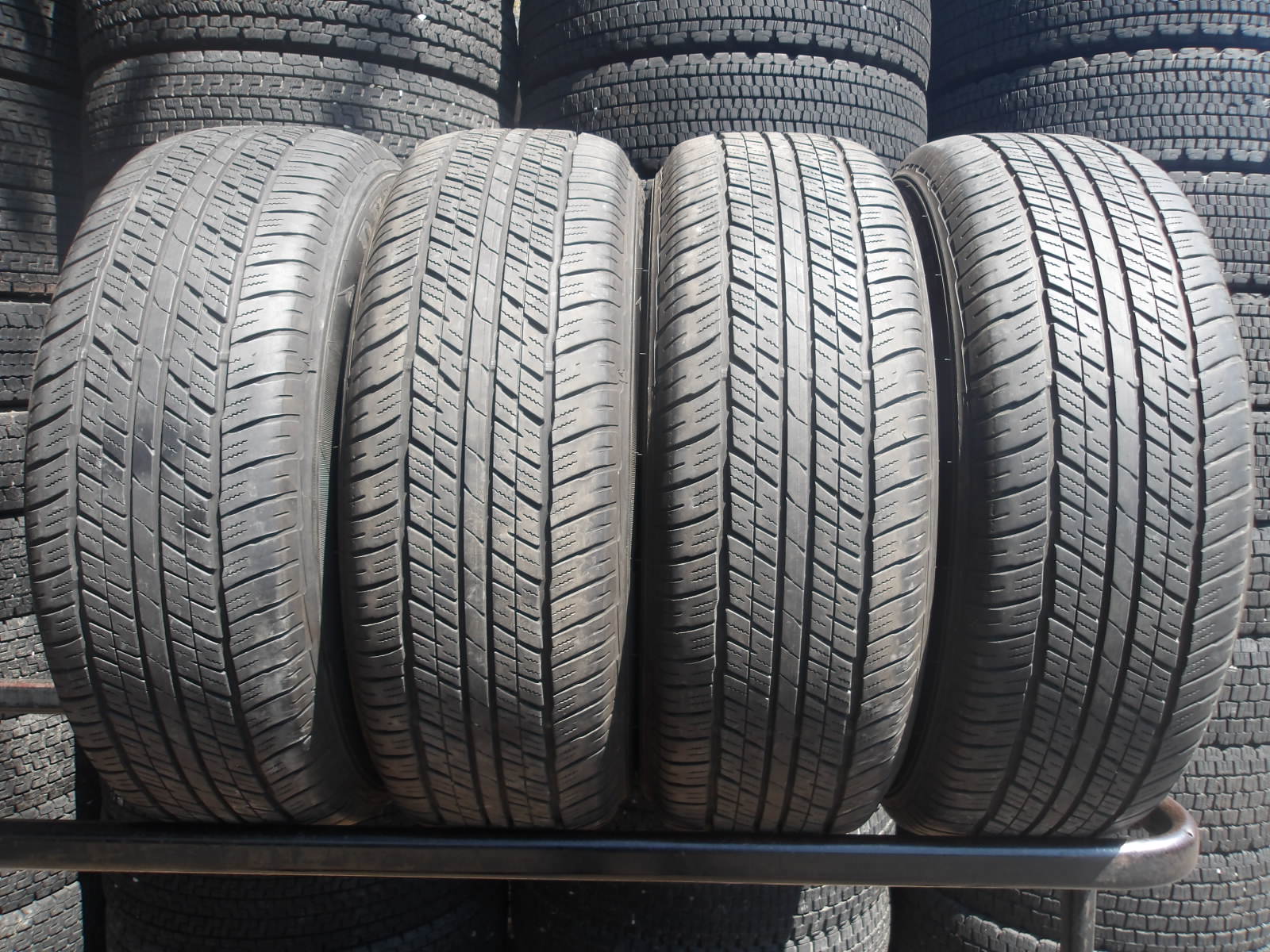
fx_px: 991
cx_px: 635
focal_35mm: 27
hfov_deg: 65.3
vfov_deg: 51.4
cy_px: 476
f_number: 3
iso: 100
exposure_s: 1/299
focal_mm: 4.9
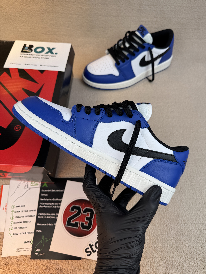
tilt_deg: -61.3
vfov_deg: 71.6
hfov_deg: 56.8
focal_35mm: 24
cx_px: 103
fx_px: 190
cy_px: 137
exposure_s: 1/792
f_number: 1.78
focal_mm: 6.76
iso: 80
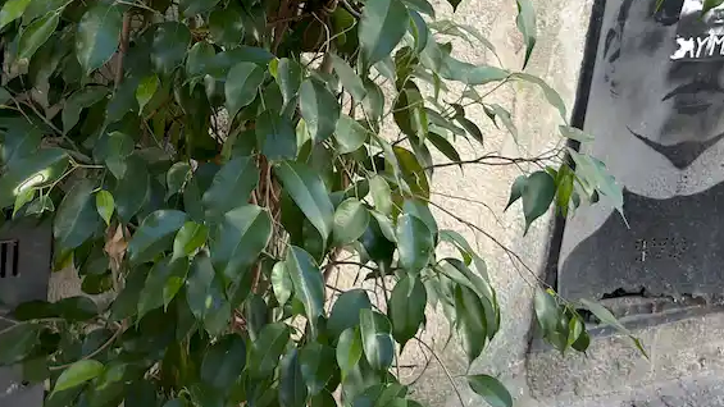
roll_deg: -3.5
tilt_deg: -13.0
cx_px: -41
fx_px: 1555
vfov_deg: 14.3
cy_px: -140
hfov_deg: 24.7
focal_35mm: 81
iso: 64
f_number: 1.78
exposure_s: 1/463
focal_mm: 6.76
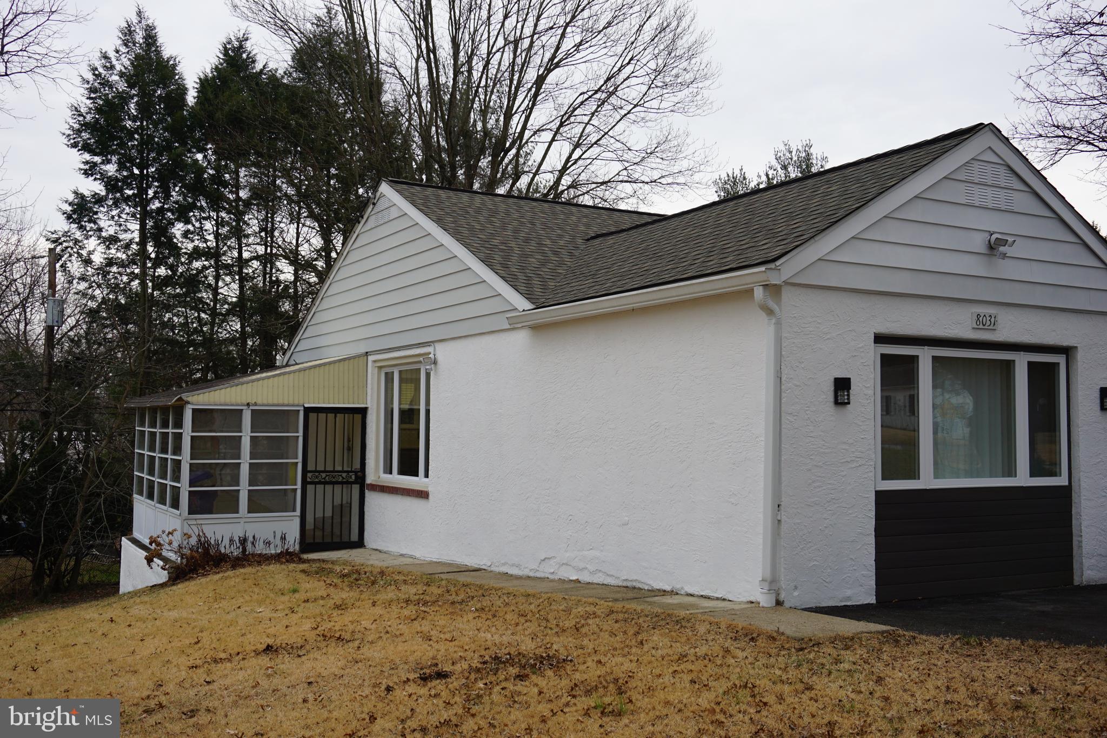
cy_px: 369
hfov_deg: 53.1
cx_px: 554
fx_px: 1107
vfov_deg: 36.9
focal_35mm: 36
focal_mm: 24
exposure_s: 1/60
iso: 100
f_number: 5.6
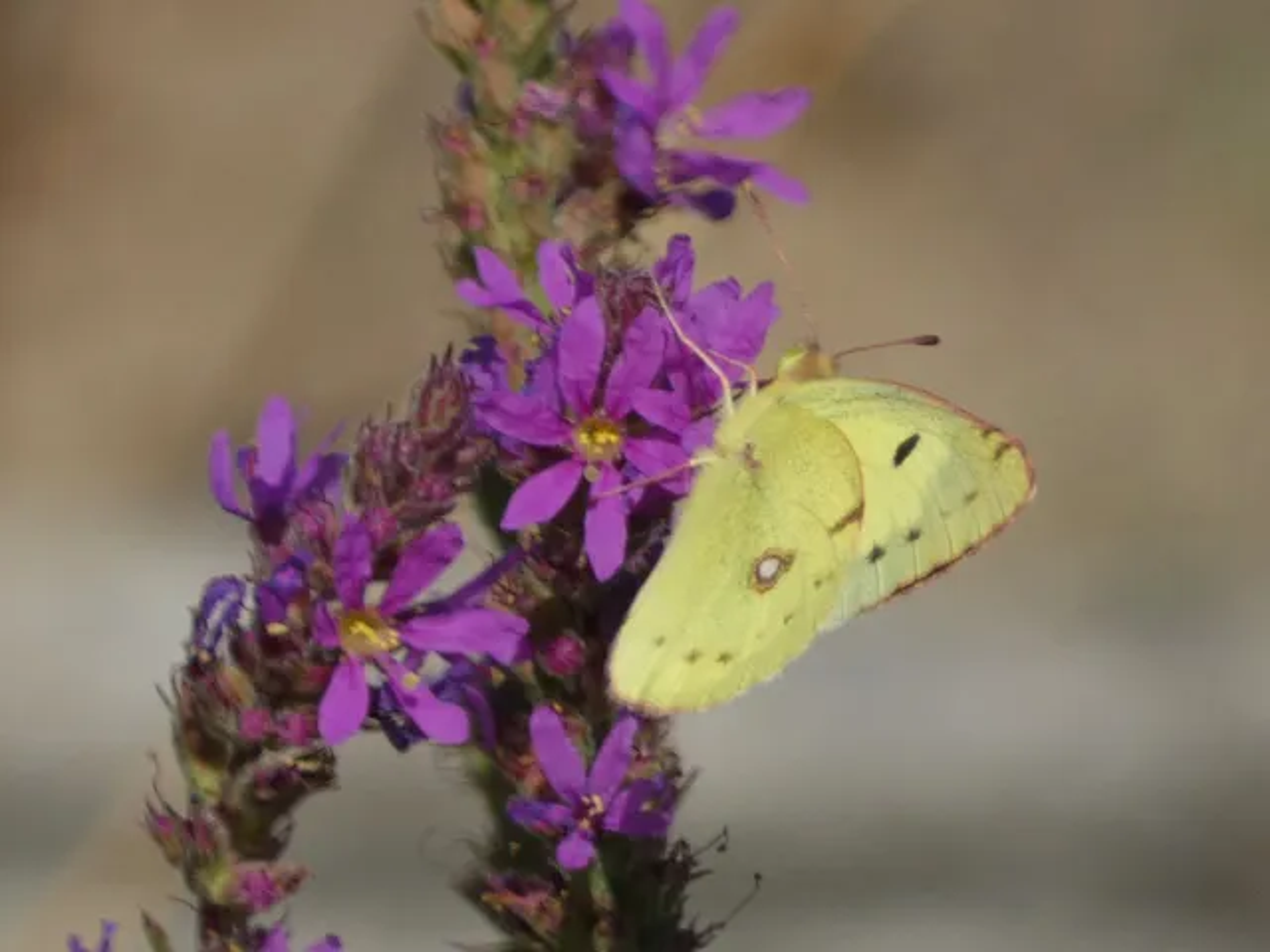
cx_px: 635
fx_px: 44026
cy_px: 476
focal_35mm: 1200
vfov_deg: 1.2
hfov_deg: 1.7
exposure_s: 1/320
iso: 80
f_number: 5.9
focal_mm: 215
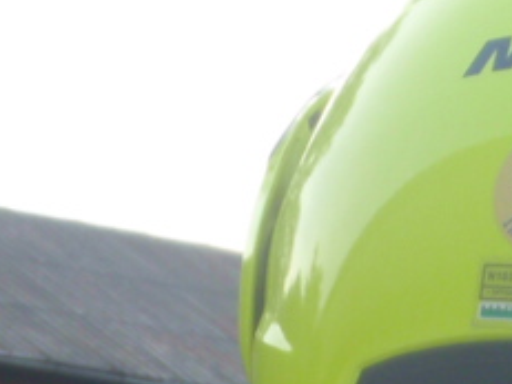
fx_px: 2291
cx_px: 419
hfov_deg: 12.7
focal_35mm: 155
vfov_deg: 8.4
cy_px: 1037
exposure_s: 1/100
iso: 64
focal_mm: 5
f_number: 3.5
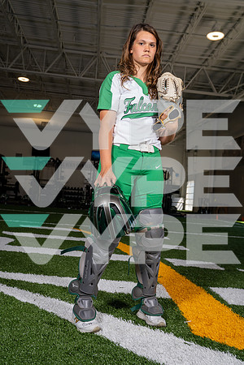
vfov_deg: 49.6
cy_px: 182
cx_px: 122
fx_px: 396
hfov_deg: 34.2
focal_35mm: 39
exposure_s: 1/200
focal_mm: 39
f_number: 5.6
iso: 200
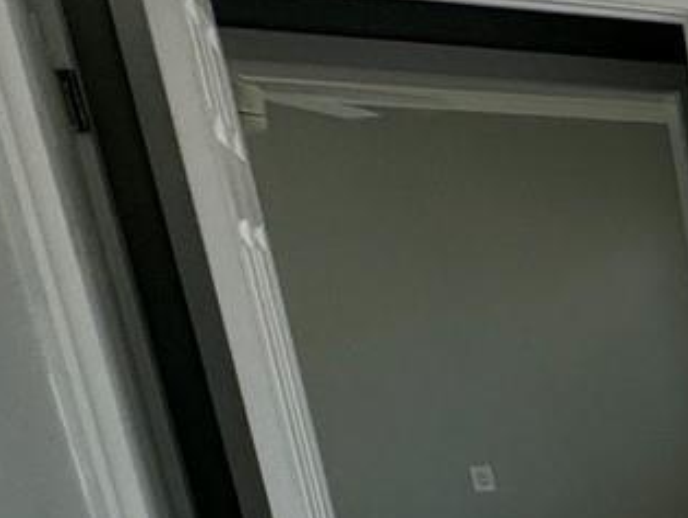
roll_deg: +0.3
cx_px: 1583
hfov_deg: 15.9
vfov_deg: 19.2
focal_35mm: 71
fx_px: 1413
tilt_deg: -13.5
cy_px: 671
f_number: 2.2
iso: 40
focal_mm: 2.22
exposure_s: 1/204
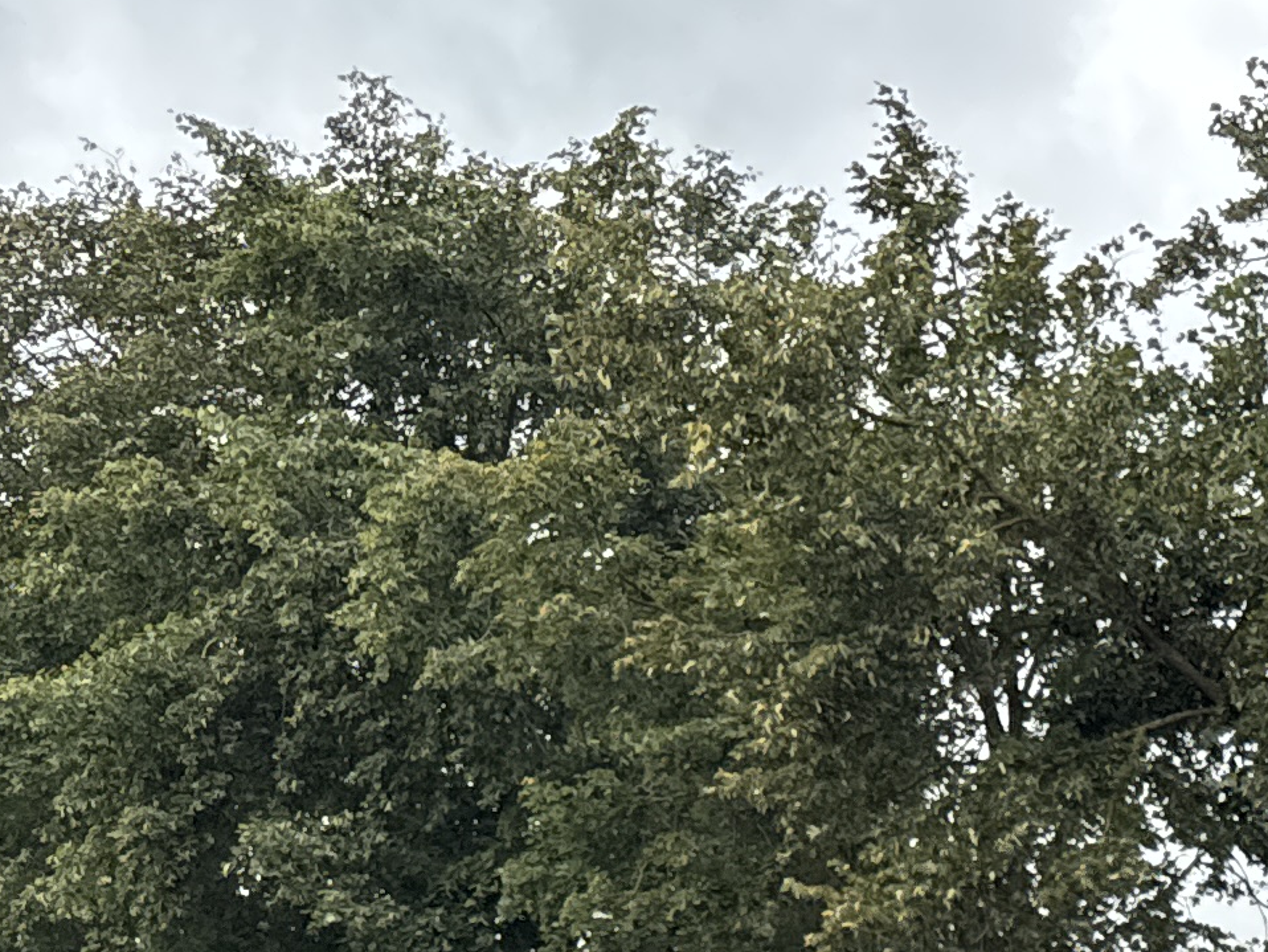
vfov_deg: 12.9
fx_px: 3701
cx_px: 2314
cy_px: 1855
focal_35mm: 101
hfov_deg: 16.2
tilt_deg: -0.6
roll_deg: +0.1
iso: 80
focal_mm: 6.76
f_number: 1.78
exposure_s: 1/938
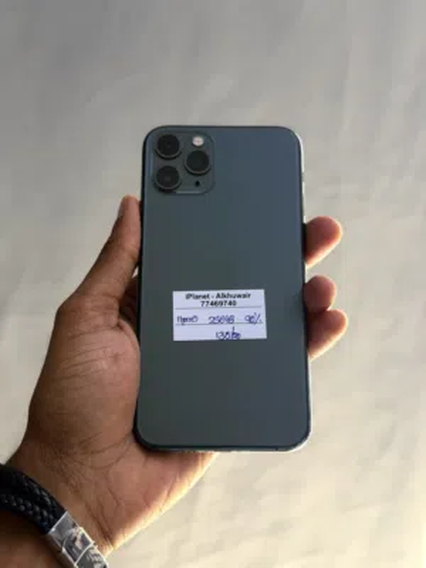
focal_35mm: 48
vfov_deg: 39.7
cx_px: 213
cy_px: 284
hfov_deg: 30.3
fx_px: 788
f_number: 1.78
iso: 100
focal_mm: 6.76
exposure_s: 1/98
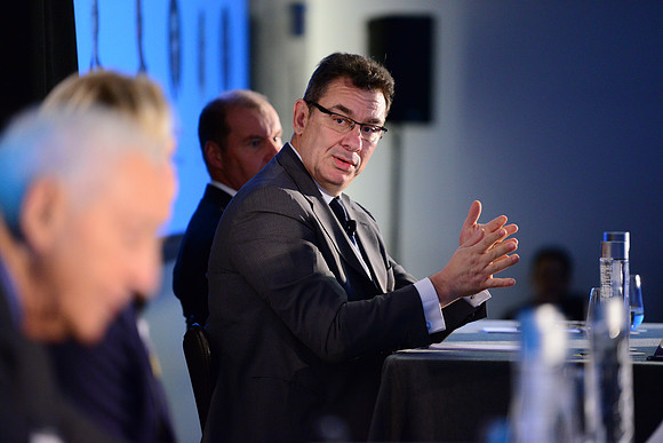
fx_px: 3684
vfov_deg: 6.9
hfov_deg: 10.3
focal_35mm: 200
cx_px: 332
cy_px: 222
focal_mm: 200
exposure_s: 1/160
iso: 4000
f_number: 2.8
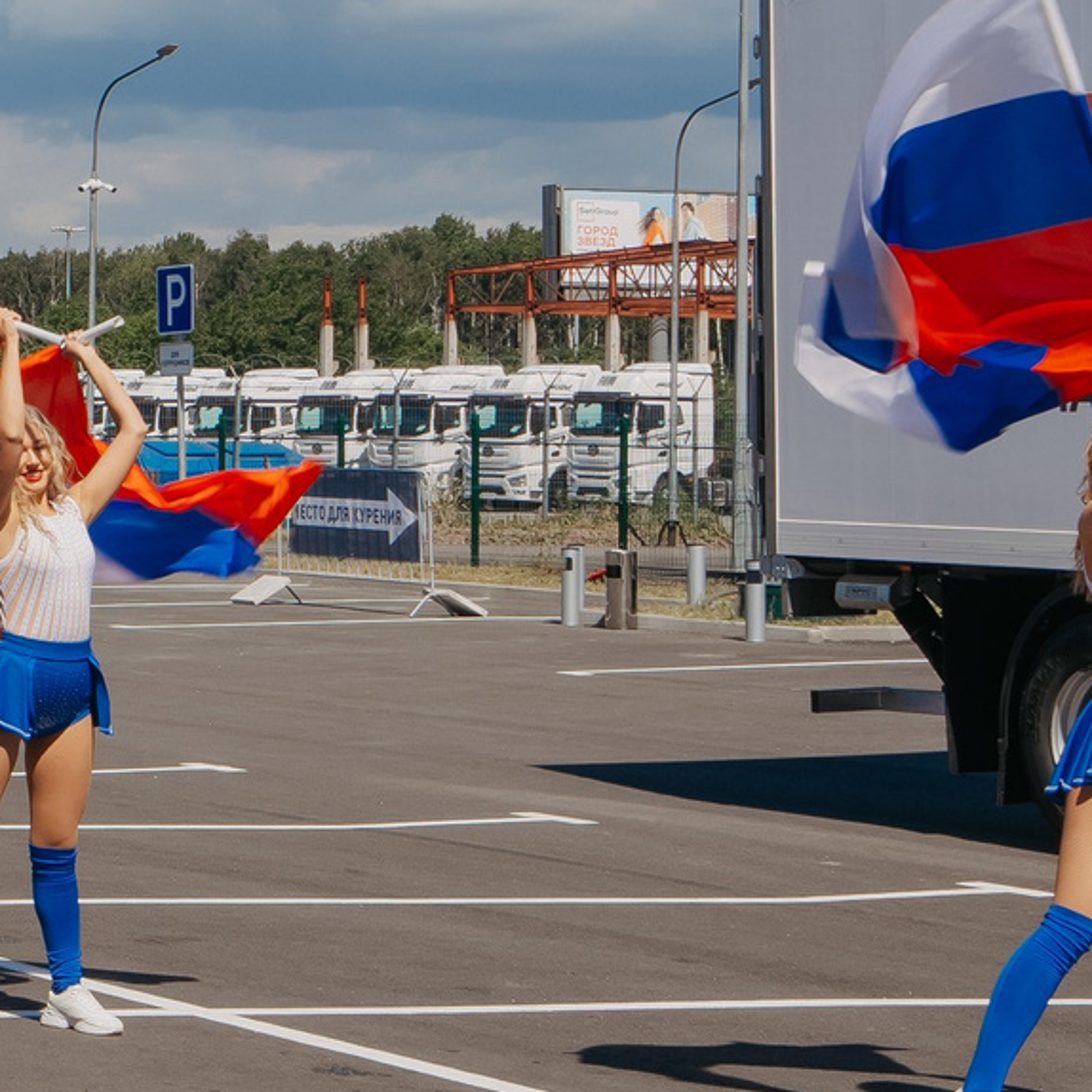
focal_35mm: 125
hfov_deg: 13.1
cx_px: -634
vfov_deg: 13.9
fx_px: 4461
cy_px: 265
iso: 160
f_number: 16
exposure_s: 1/125
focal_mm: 33
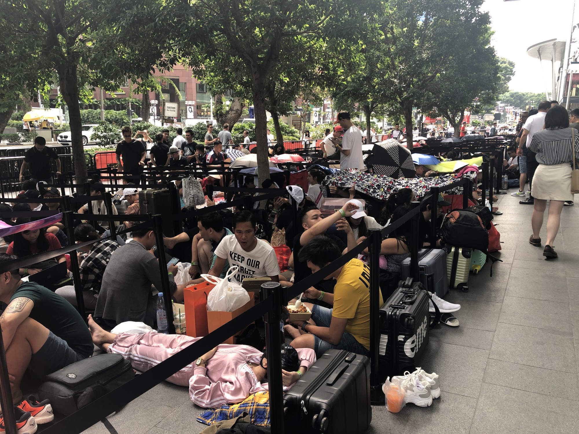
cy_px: 217
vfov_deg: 49.7
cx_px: 290
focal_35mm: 28
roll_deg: -1.4
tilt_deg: -12.3
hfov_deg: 63.4
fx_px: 468
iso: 20
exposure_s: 1/102
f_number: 1.8
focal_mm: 3.99
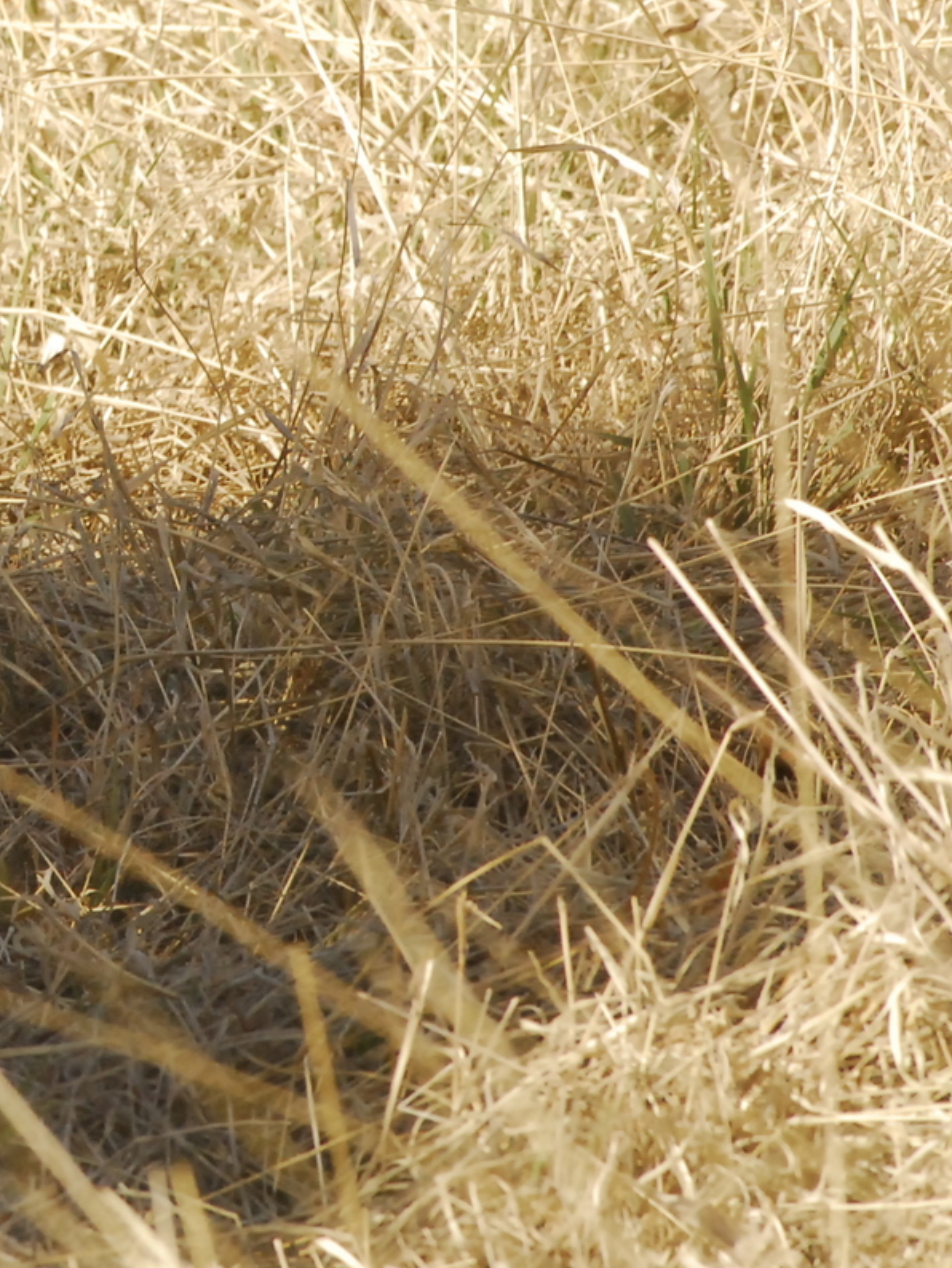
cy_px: 242
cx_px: -276
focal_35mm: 1527
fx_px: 55963
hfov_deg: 1.0
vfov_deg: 1.3
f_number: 11
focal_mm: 420
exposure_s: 1/500
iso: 800
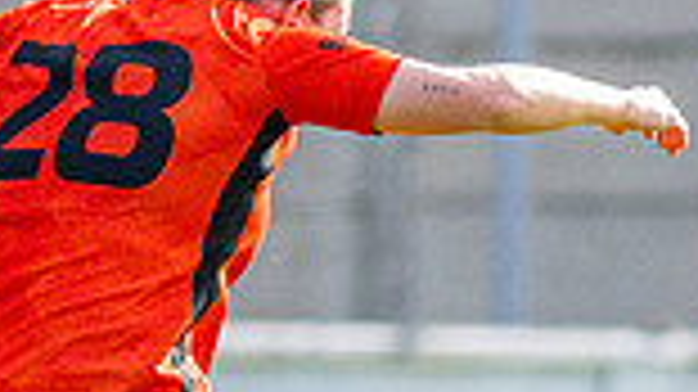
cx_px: 286
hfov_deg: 0.8
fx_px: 51722
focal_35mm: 2796
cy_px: 676
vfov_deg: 0.4
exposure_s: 1/3200
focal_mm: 300
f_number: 2.8
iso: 450
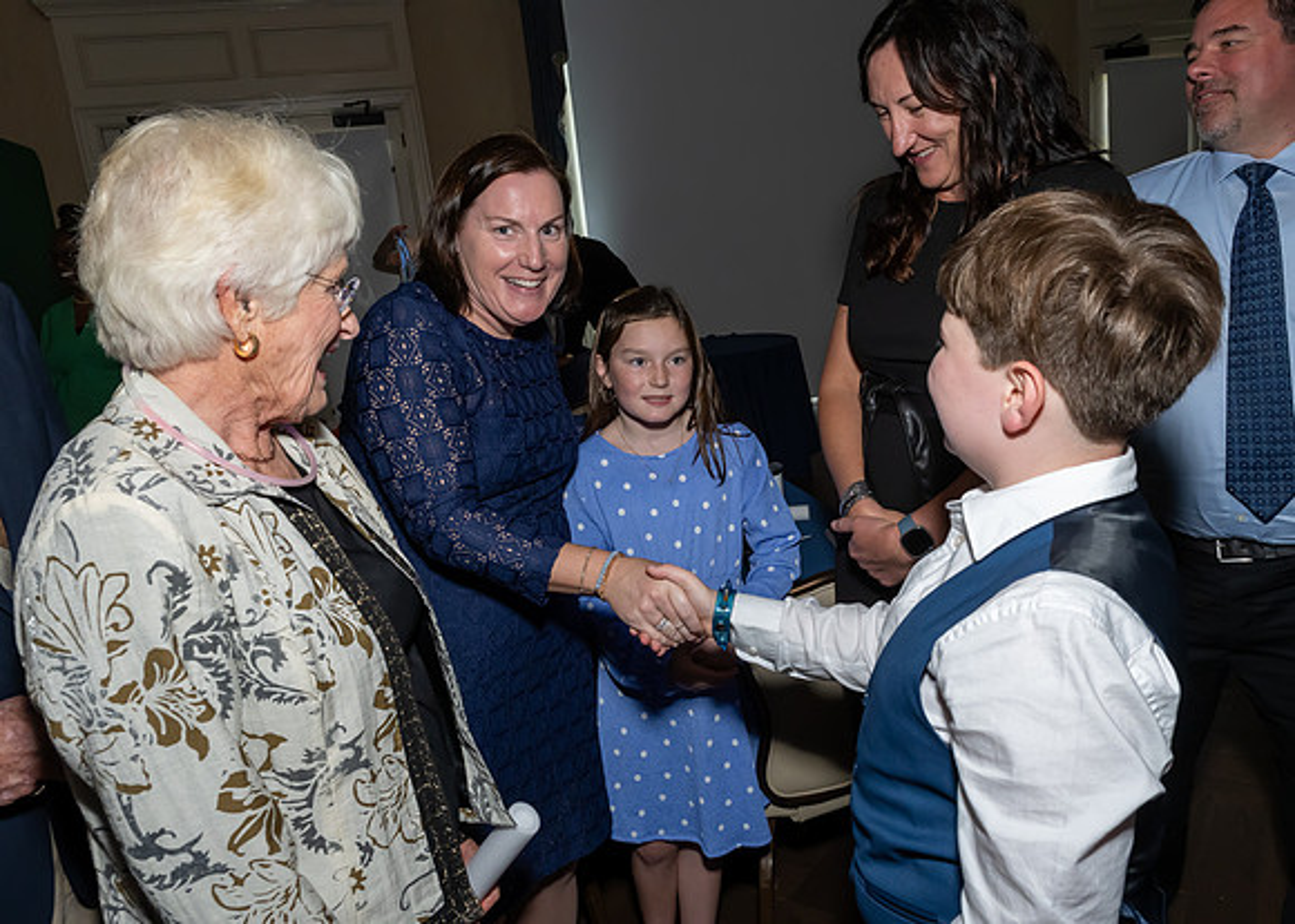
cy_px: 462
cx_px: 669
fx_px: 964
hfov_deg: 67.8
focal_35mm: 26
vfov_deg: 51.2
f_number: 8
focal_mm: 17
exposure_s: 1/250
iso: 1000
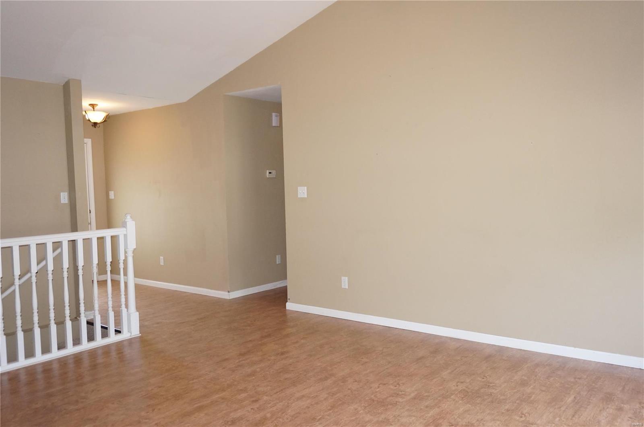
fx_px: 536
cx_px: 322
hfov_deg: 62.0
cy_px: 214
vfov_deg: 43.5
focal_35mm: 30
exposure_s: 1/160
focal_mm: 20
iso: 1250
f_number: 4
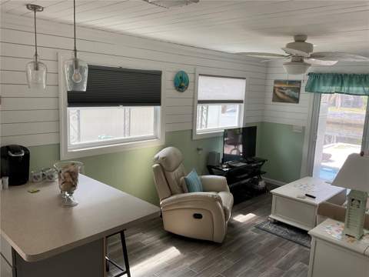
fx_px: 309
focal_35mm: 29
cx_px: 184
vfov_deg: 48.2
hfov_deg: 61.7
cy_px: 138
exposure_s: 1/122
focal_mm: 3
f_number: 1.8
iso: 64
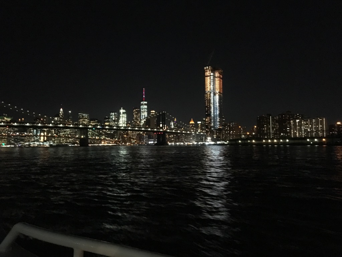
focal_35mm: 29
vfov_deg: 48.2
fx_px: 287
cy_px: 128
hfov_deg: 61.7
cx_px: 171
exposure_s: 1/15
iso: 1250
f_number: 2.2
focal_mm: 4.15
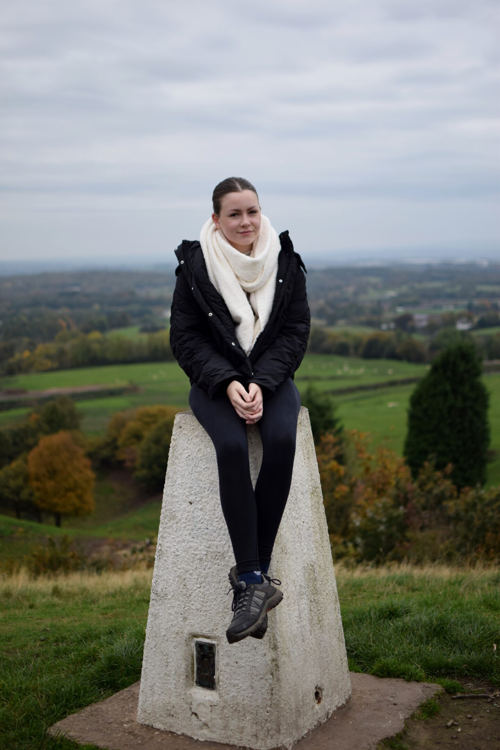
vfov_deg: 37.9
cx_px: 250
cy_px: 375
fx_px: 1094
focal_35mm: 52
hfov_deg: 25.8
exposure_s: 1/640
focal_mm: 35
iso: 100
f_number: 1.8
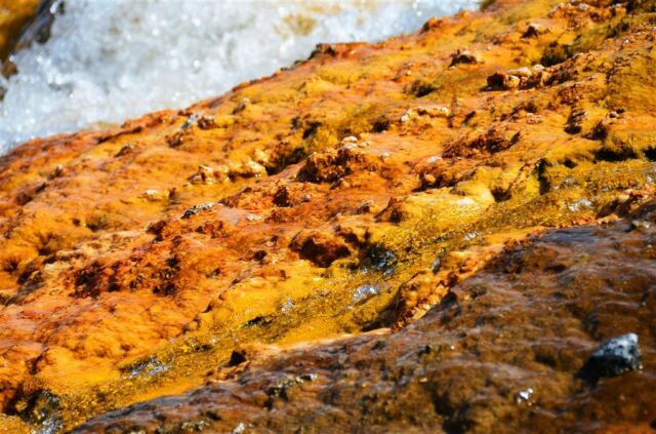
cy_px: 217
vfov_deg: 6.1
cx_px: 328
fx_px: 4089
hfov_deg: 9.2
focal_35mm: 225
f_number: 5.6
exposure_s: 1/1000
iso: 200
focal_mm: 150
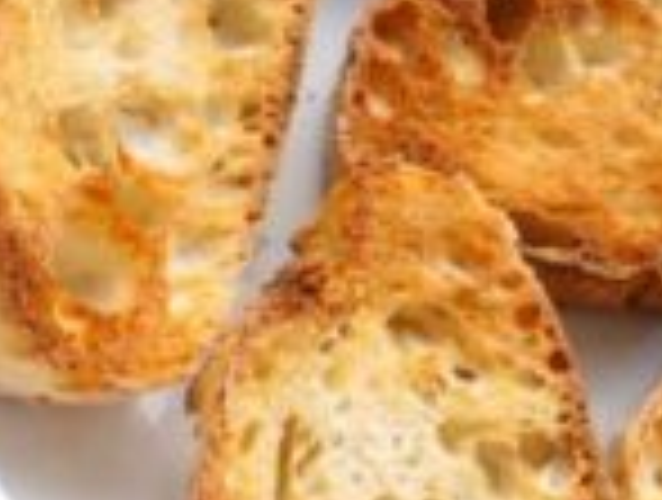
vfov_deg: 10.1
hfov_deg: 12.6
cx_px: -621
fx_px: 2665
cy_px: 910
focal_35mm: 139
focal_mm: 16
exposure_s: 1/160
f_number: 3.5
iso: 200
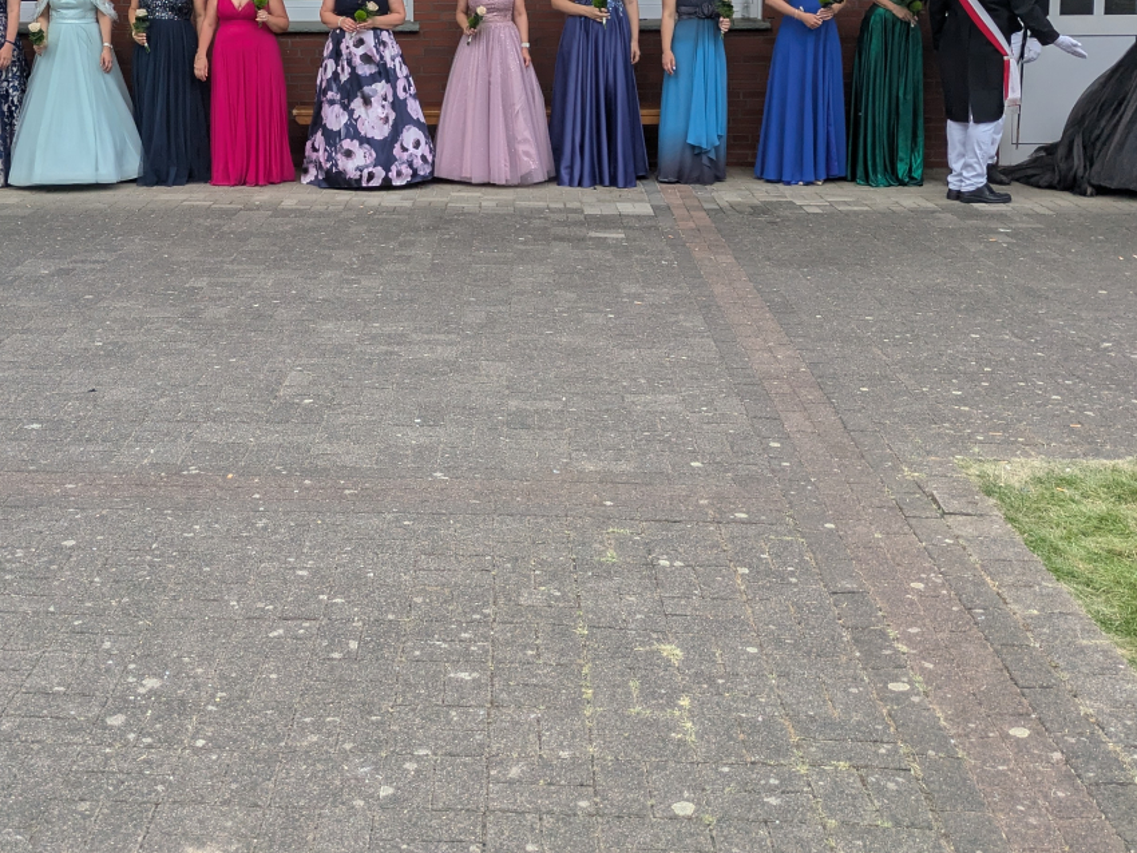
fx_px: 1544
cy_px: 79
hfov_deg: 40.0
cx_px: 383
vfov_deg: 29.6
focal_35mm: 47
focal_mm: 5.43
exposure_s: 1/1060
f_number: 1.89
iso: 46
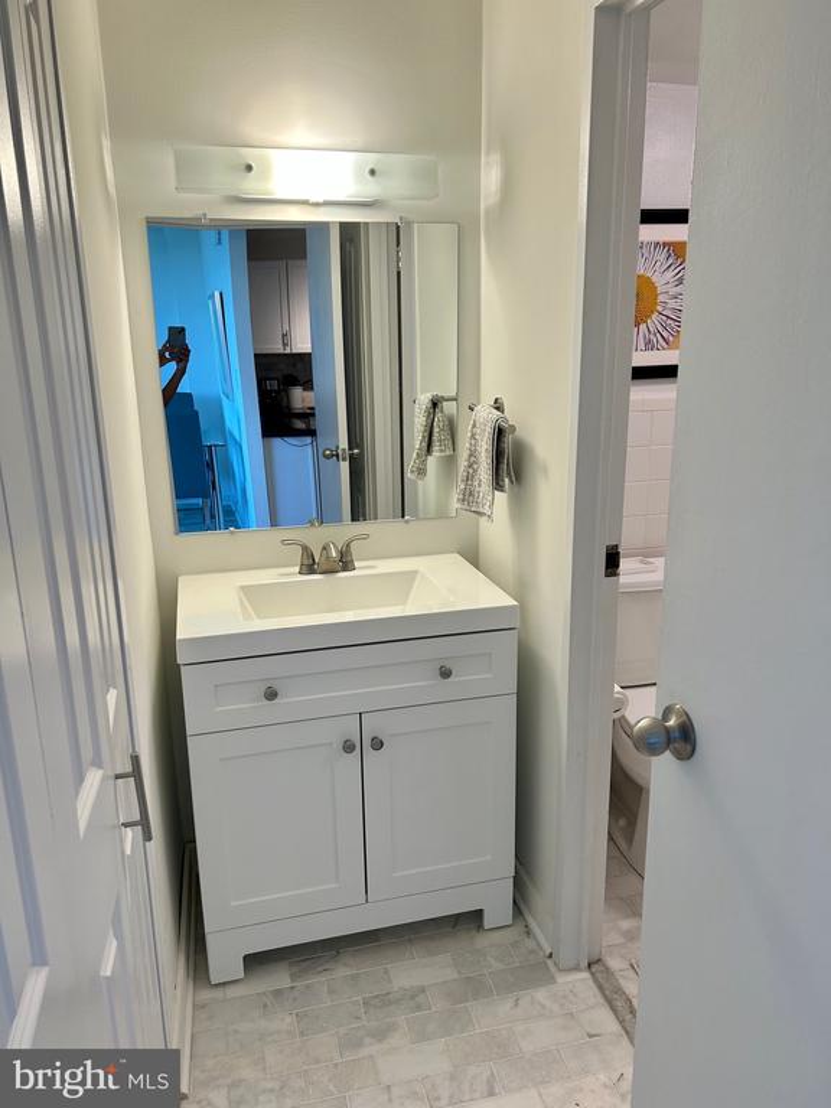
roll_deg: +2.0
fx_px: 832
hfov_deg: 53.1
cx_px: 416
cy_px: 554
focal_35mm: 26
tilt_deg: -14.9
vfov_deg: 67.3
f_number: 1.5
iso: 64
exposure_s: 1/148
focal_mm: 5.7
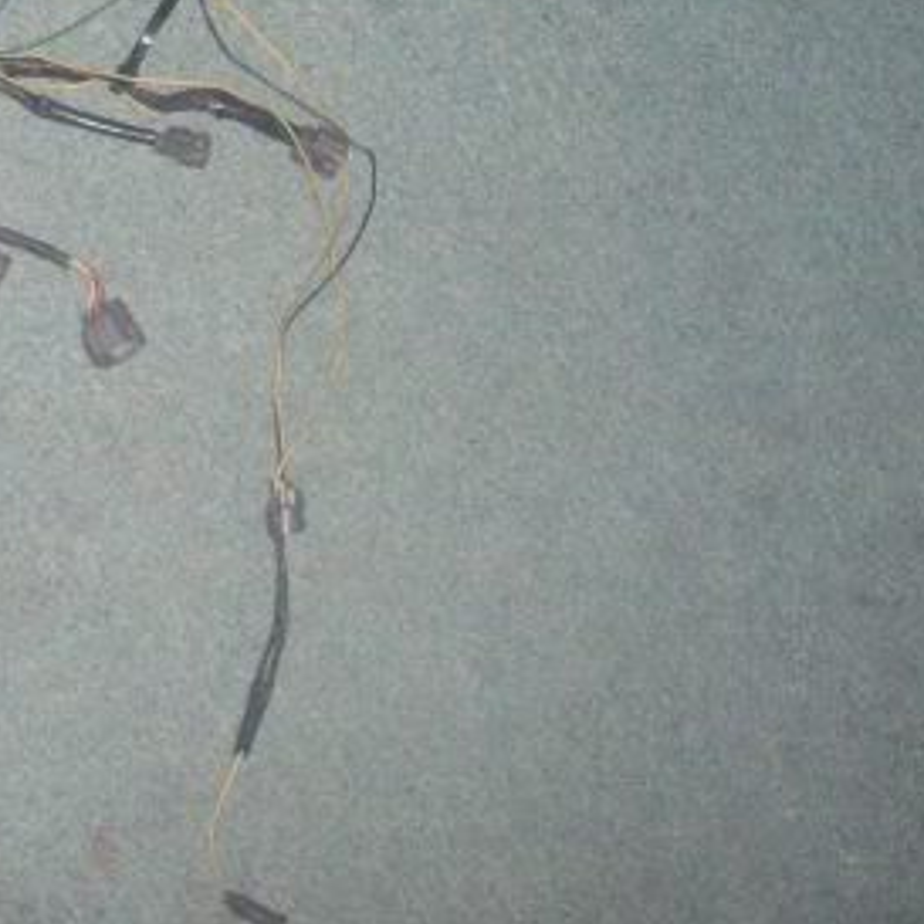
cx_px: -85
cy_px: 159
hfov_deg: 17.5
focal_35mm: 96
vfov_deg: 17.9
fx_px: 2899
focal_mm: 6.2
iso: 200
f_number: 2.8
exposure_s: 1/64
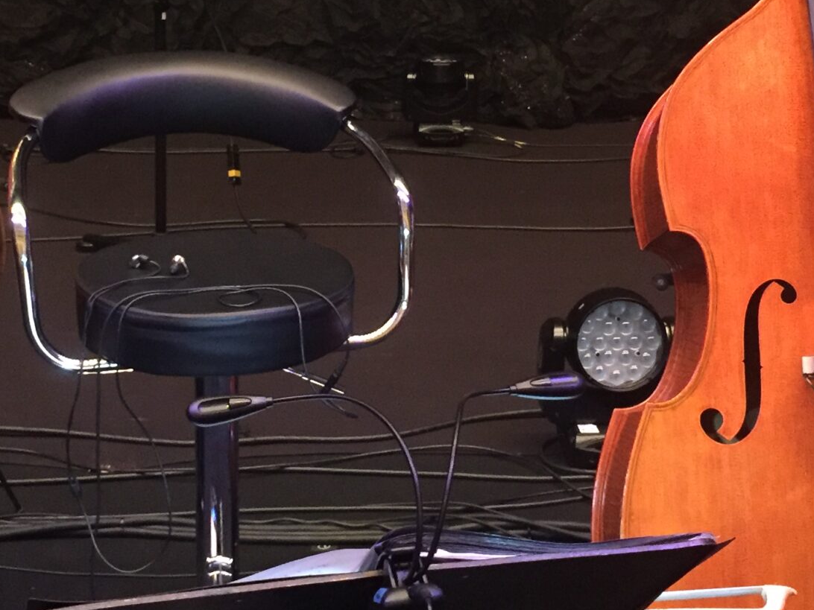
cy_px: 182
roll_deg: -1.9
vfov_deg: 21.5
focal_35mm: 68
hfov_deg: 28.6
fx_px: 1599
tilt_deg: -12.7
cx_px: 382
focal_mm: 4.15
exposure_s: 1/15
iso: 320
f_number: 2.2
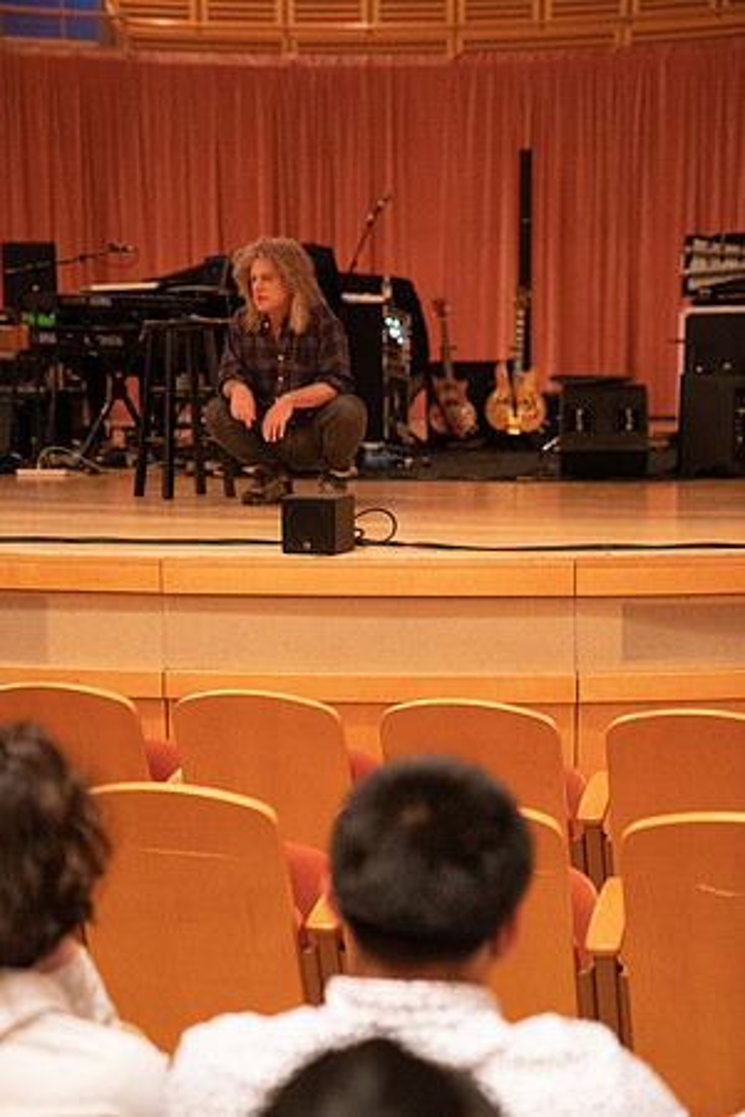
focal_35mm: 64
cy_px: 558
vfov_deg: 31.4
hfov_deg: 21.2
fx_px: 1987
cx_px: 372
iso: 12800
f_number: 2.8
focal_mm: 64
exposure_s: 1/160
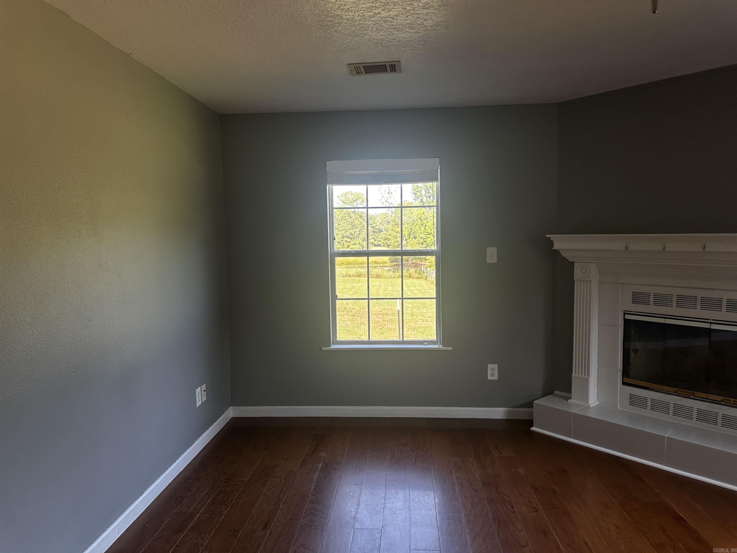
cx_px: 368
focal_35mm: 24
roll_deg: +0.2
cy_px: 276
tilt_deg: -3.9
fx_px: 511
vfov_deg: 56.8
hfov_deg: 71.6
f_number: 1.78
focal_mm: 6.86
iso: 64
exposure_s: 1/202
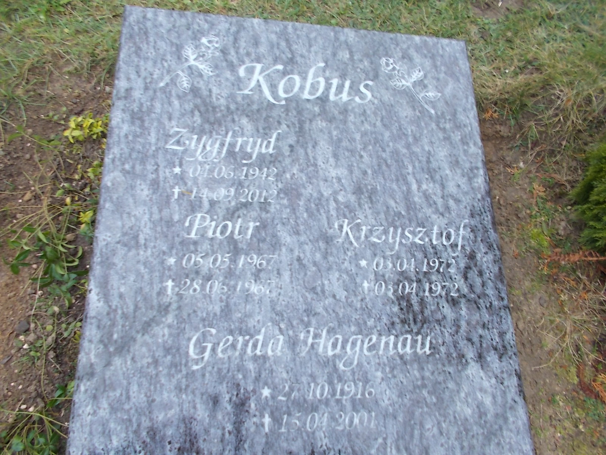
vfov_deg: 53.1
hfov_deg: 67.3
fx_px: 455
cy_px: 228
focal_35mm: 26
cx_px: 303
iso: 125
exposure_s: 1/25
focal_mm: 4.6
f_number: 3.2
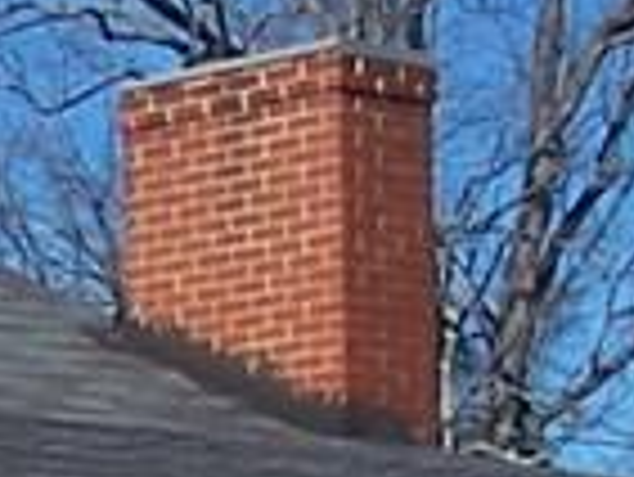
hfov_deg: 6.9
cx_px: -692
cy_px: 662
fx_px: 5059
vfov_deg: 5.4
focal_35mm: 276
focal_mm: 6.3
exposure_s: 1/500
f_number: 5.6
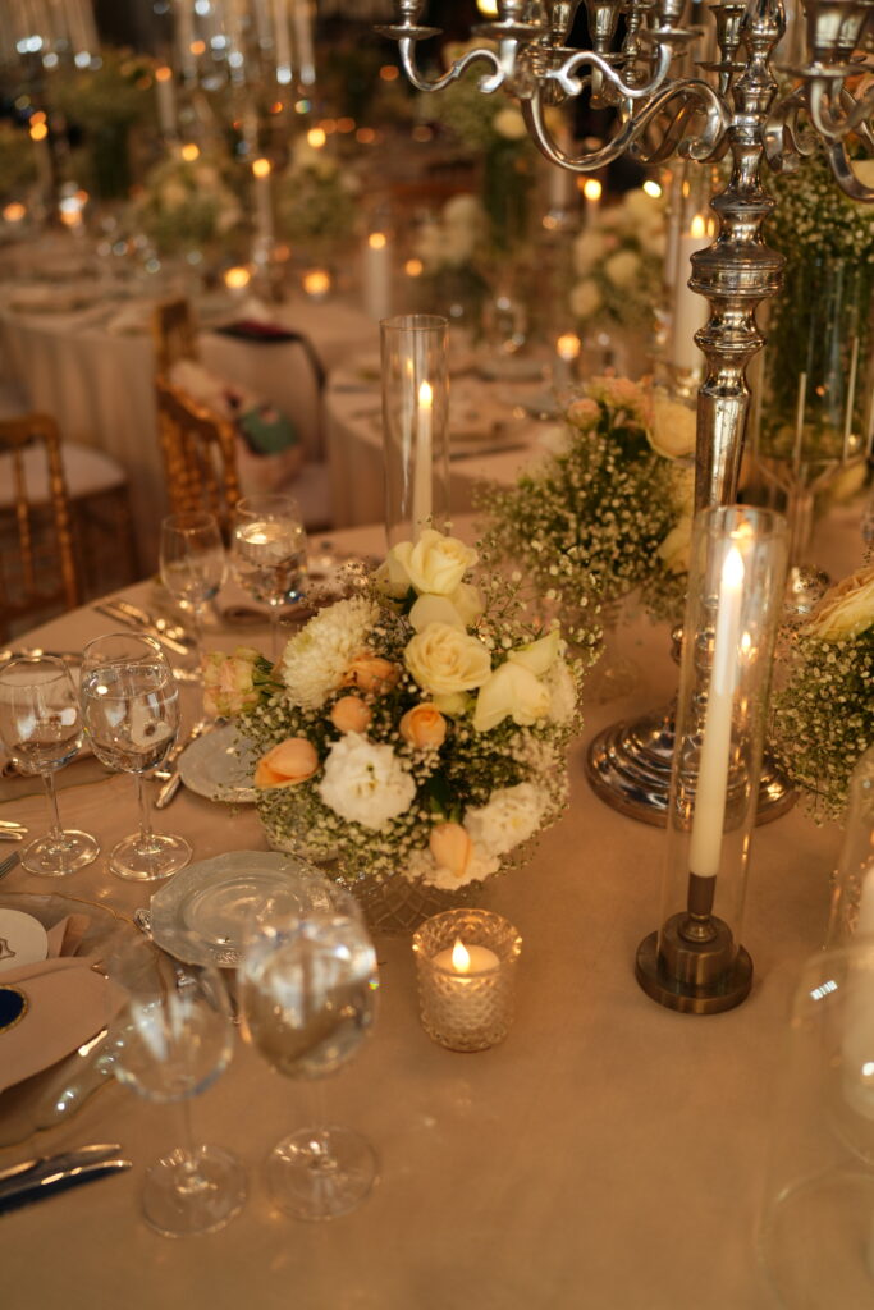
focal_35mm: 35
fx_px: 1274
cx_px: 437
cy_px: 655
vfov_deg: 54.4
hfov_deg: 37.9
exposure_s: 1/200
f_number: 1.8
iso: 400
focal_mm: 35
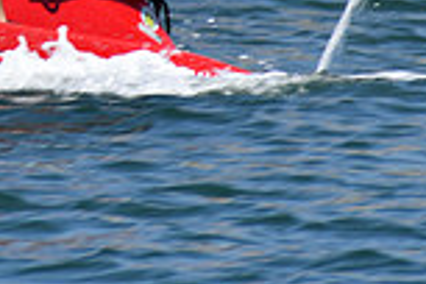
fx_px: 20222
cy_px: -221
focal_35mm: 1709
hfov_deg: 1.2
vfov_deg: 0.8
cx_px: -287
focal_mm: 300
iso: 100
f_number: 10
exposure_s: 1/250
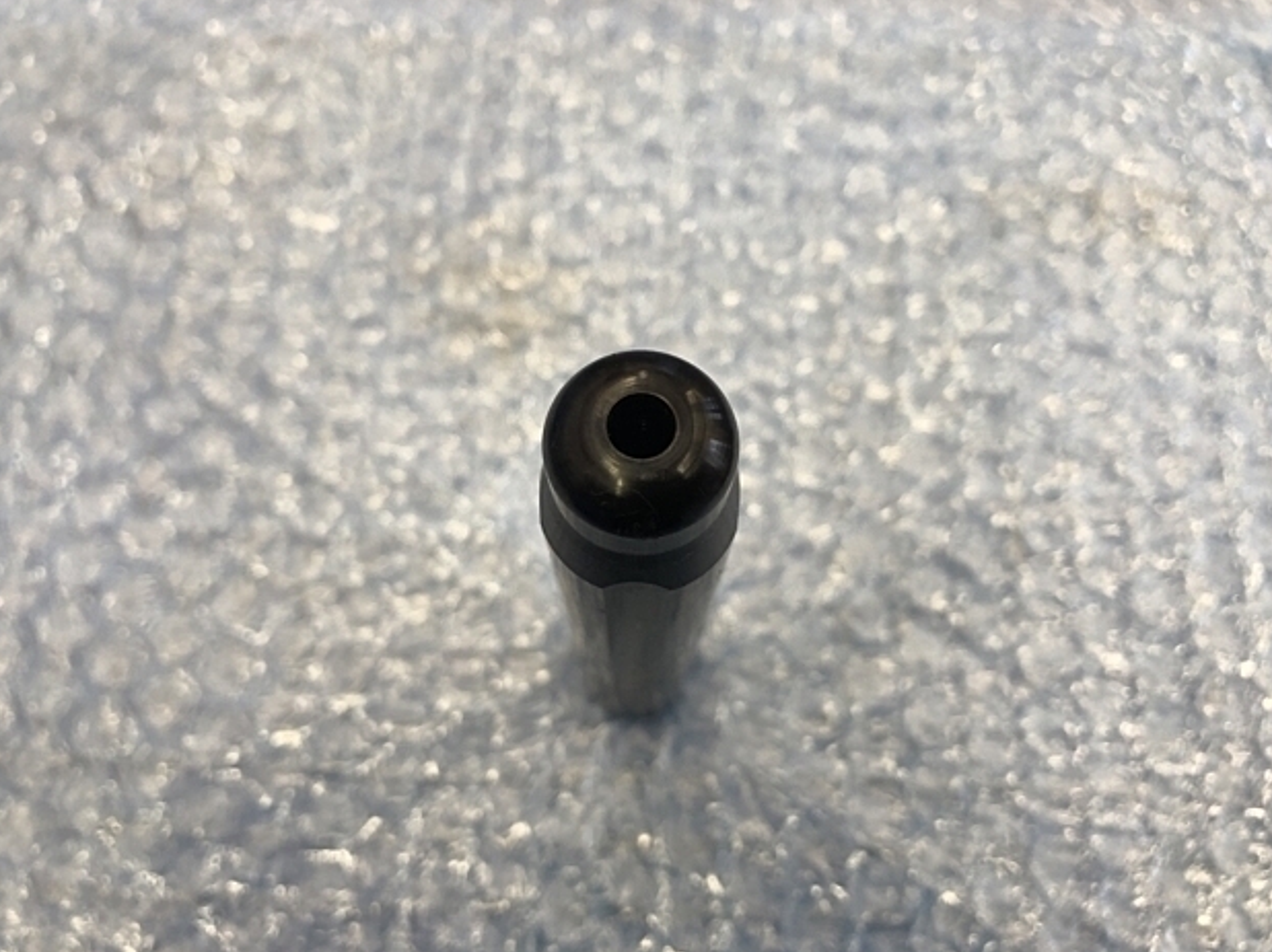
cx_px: 648
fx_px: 1065
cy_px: 473
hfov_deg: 61.7
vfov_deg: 48.2
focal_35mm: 29
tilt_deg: -73.4
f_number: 1.8
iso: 25
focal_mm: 3.99
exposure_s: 1/30
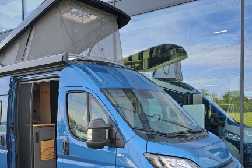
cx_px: 111
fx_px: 259
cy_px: 122
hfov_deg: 51.8
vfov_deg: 35.3
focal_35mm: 37
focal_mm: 5.23
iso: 50
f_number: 1.8
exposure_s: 1/249
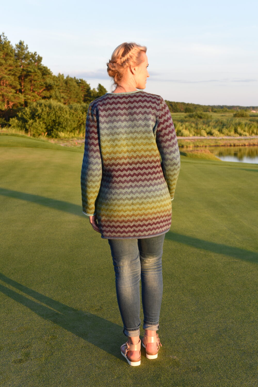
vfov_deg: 39.6
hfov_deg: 27.0
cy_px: 194
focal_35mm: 50
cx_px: 129
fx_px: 537
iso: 400
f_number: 7.1
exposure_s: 1/200
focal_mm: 50
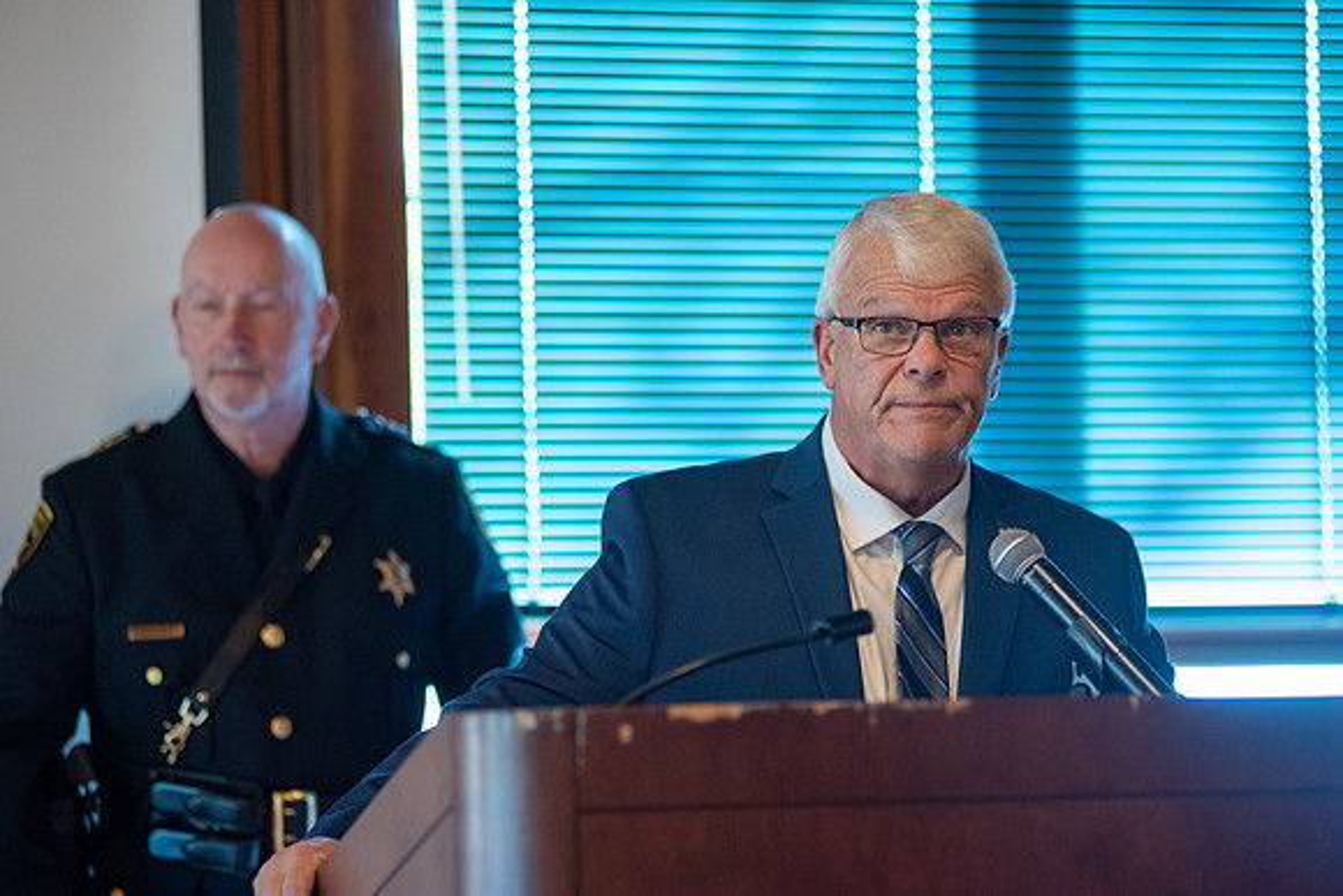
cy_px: 447
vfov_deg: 10.7
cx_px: 697
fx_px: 4776
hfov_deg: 16.0
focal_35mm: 128
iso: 1250
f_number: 2.8
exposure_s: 1/160
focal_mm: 120
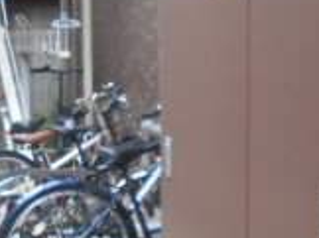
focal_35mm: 103
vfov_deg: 14.3
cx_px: 16
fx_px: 948
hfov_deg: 18.7
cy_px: 161
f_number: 3.2
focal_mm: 4.6
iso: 80
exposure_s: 1/50
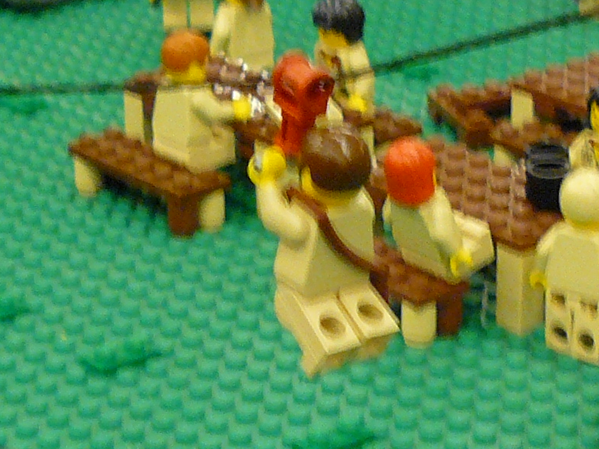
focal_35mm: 163
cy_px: 308
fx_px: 2820
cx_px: 329
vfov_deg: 9.1
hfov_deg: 12.1
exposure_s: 1/4
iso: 200
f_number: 2.8
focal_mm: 6.9
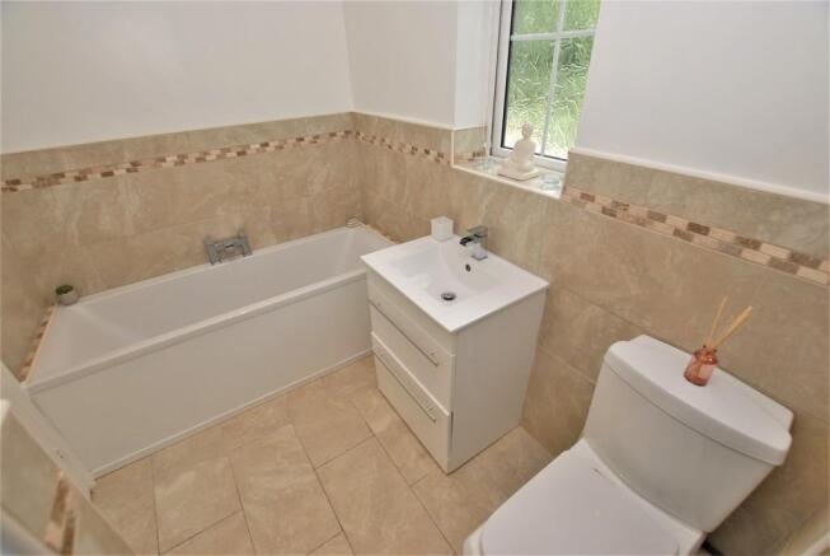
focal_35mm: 15
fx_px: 346
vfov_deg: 77.5
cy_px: 278
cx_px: 415
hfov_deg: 100.3
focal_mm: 10
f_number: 4.5
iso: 125
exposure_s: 1/60
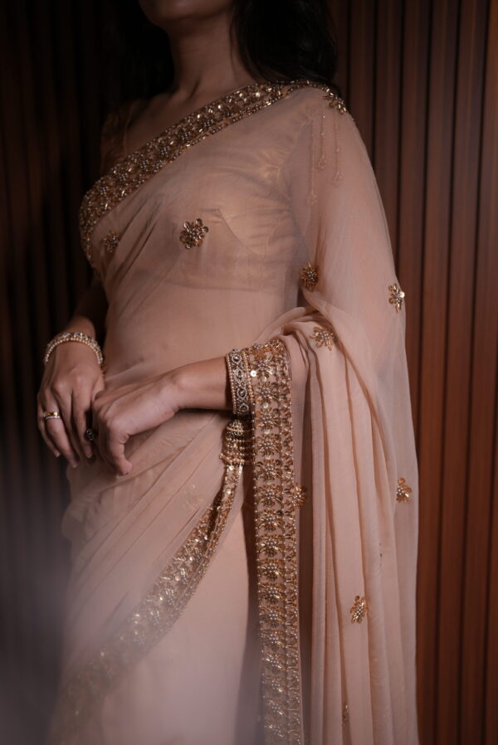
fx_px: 725
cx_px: 249
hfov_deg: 37.9
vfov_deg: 54.4
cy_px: 372
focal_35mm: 35
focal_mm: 35
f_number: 1.8
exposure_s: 1/125
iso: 125
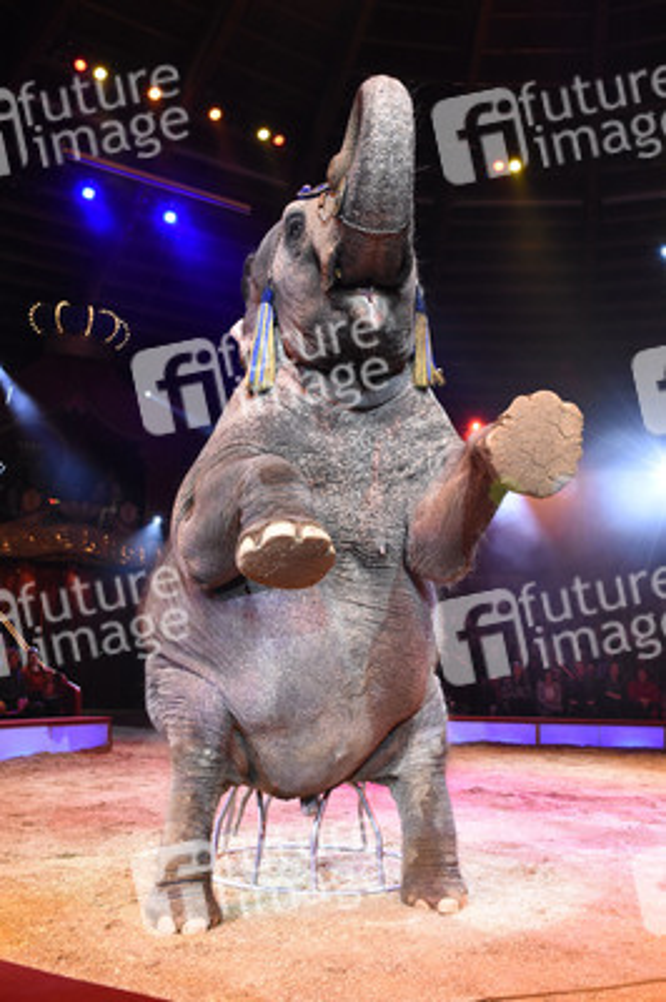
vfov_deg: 62.0
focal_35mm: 30
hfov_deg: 43.5
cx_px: 333
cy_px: 501
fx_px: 834
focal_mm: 20
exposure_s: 1/160
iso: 3200
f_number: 6.3
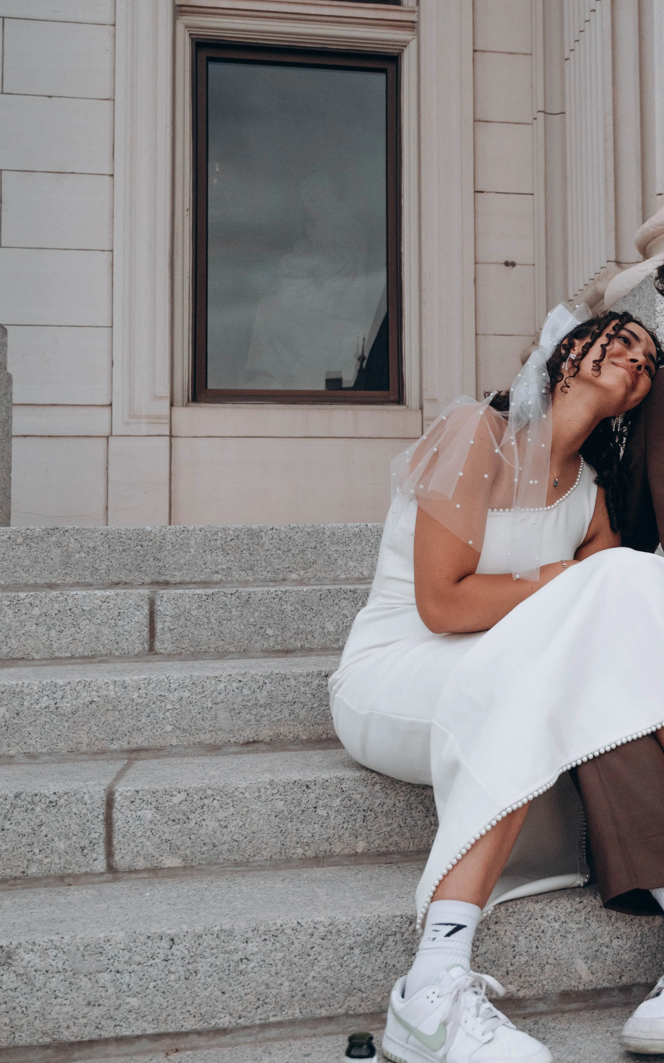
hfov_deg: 25.1
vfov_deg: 41.0
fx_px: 1419
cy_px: 465
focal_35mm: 49
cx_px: 657
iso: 400
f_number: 4
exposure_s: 1/250
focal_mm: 24
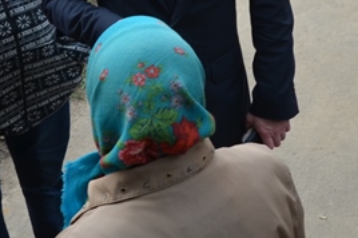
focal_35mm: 103
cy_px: 49
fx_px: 1023
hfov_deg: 19.8
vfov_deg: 13.2
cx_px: 183
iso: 200
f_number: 6.3
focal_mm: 18
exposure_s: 1/160
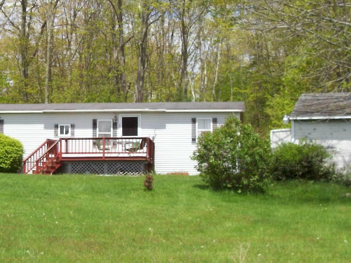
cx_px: 82
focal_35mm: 79
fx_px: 801
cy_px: 104
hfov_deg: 24.4
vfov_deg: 18.6
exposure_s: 1/404
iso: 80
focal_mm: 7
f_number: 5.6
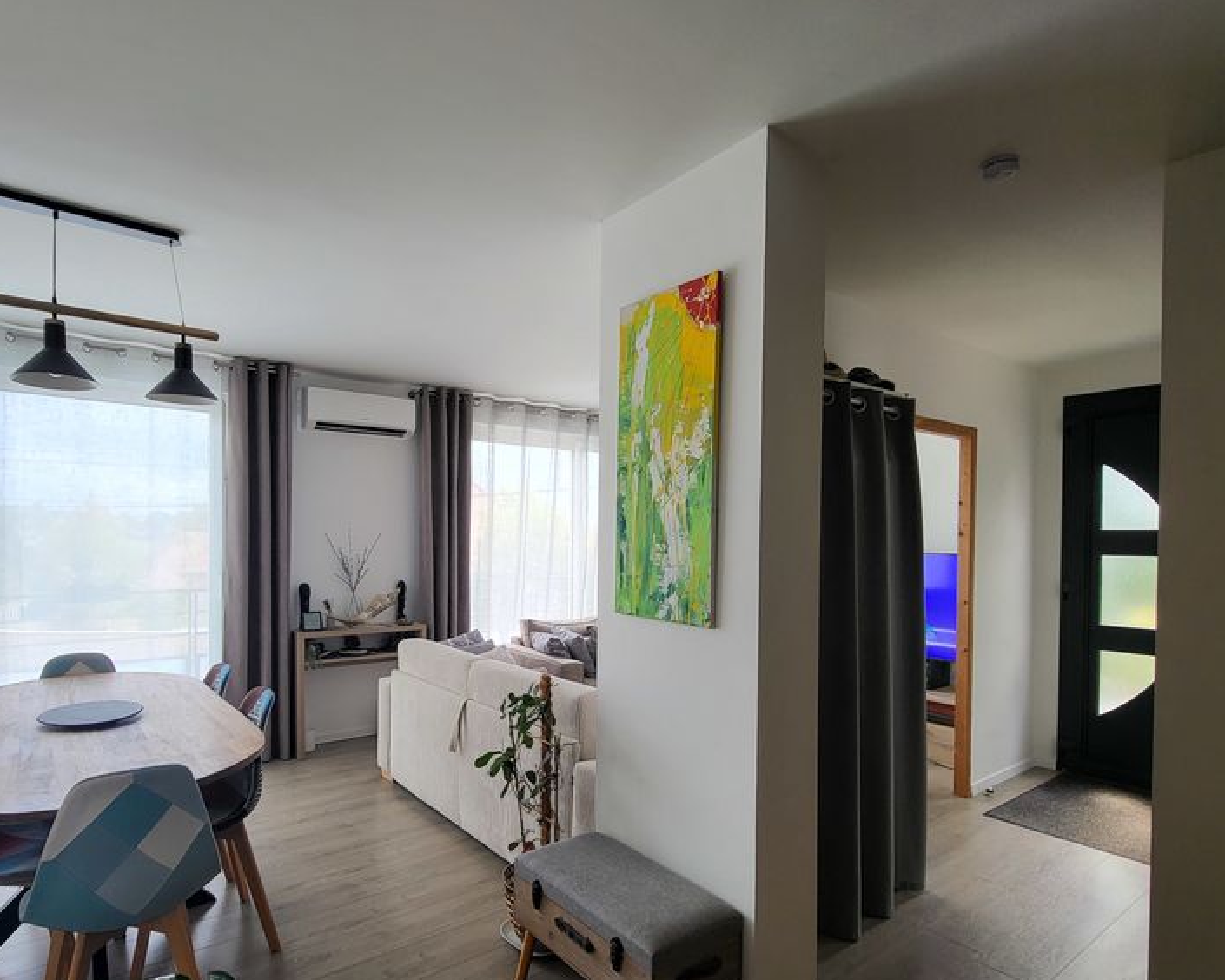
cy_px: 532
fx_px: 653
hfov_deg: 85.8
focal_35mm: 18
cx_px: 526
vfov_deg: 73.7
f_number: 2.2
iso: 40
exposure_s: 1/100
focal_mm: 1.74
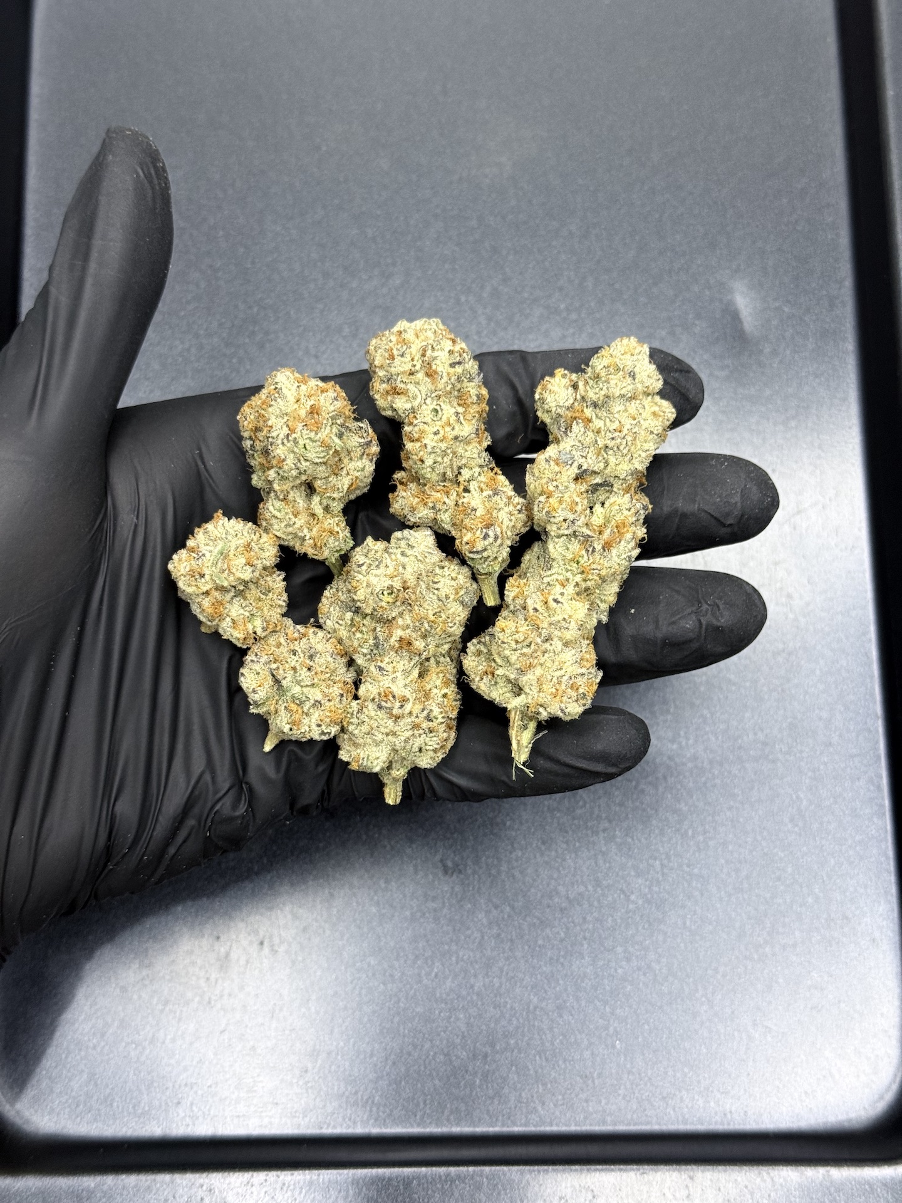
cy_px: 602
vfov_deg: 39.7
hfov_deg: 30.3
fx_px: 1668
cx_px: 451
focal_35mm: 48
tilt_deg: -76.9
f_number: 1.78
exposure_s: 1/50
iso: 160
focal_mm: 6.76
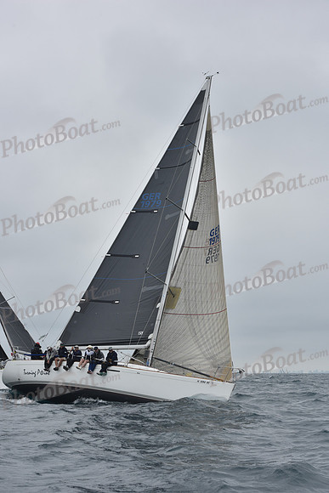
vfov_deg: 28.8
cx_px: 164
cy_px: 246
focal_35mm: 70
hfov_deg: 19.5
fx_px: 959
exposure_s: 1/800
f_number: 11
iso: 250
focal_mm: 70
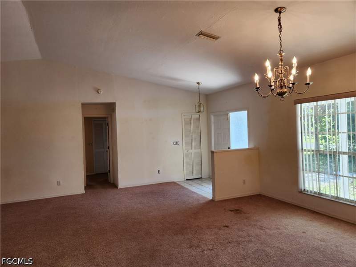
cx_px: 178
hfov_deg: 73.9
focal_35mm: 23
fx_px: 237
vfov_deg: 58.9
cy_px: 134
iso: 40
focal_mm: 5.4
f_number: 1.8
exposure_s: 1/120
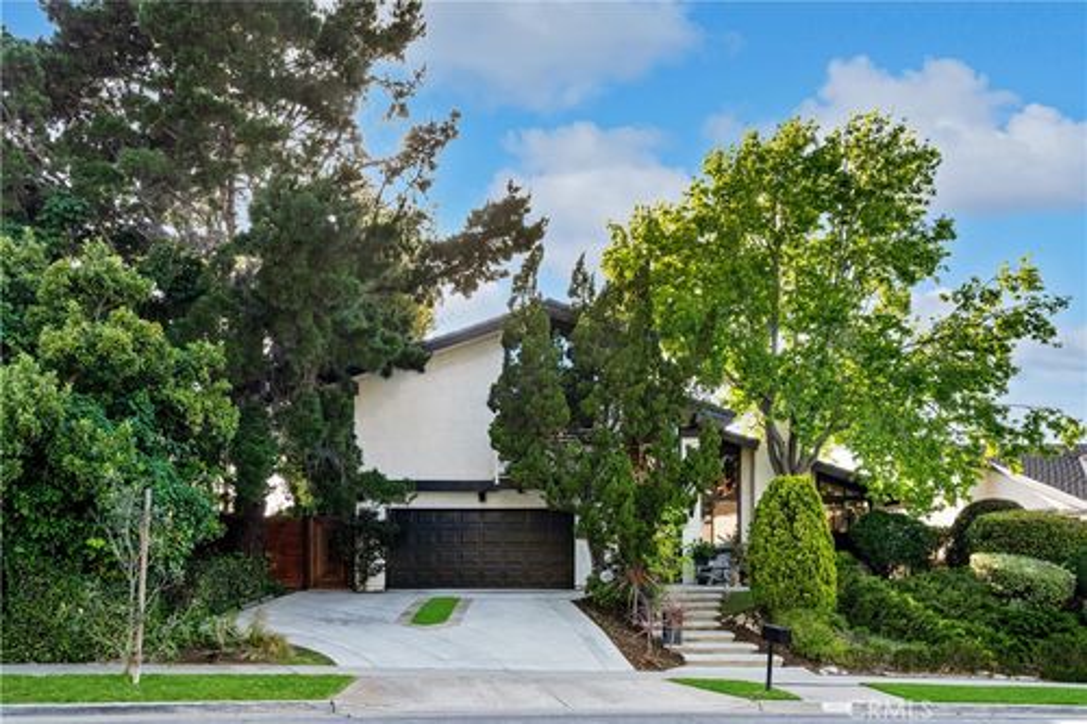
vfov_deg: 43.6
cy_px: 362
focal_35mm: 30
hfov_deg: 61.9
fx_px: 905
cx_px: 544
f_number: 11
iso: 250
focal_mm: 30
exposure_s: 1/100
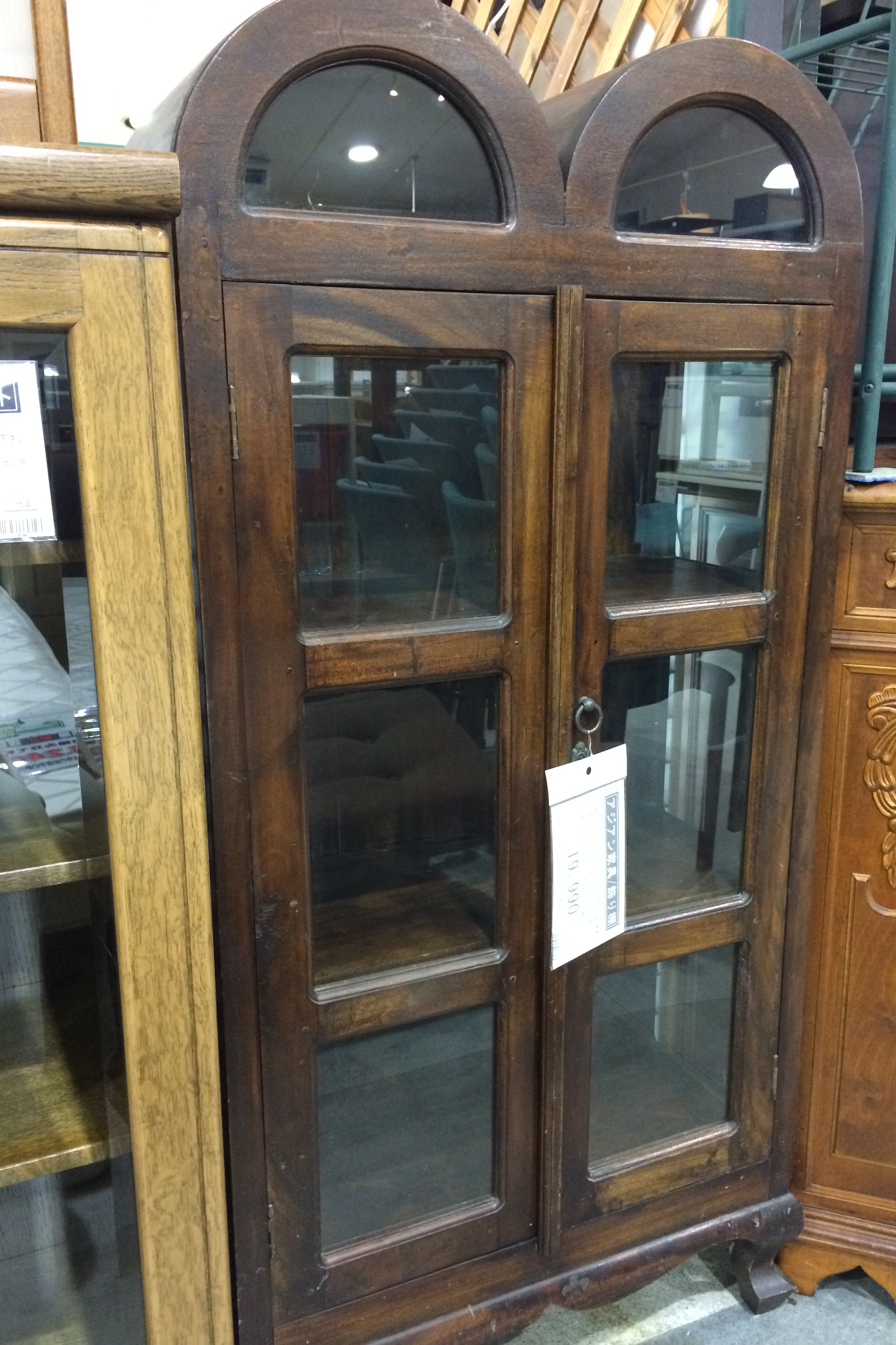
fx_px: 1157
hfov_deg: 42.3
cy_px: 683
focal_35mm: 31
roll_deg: -0.7
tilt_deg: -14.6
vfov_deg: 60.3
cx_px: 475
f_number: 2.2
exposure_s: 1/30
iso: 320
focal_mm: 4.15
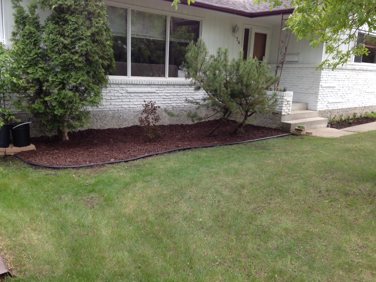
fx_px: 358
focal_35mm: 33
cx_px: 188
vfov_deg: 42.9
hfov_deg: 55.4
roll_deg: -1.9
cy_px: 141
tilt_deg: -9.9
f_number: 2.4
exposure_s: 1/246
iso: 50
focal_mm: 4.12
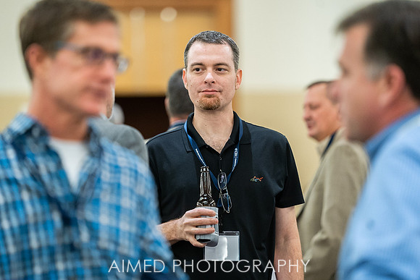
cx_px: 206
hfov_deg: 10.0
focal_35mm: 206
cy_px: 140
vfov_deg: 6.7
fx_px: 2405
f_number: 2.8
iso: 2000
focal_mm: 200
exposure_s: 1/160
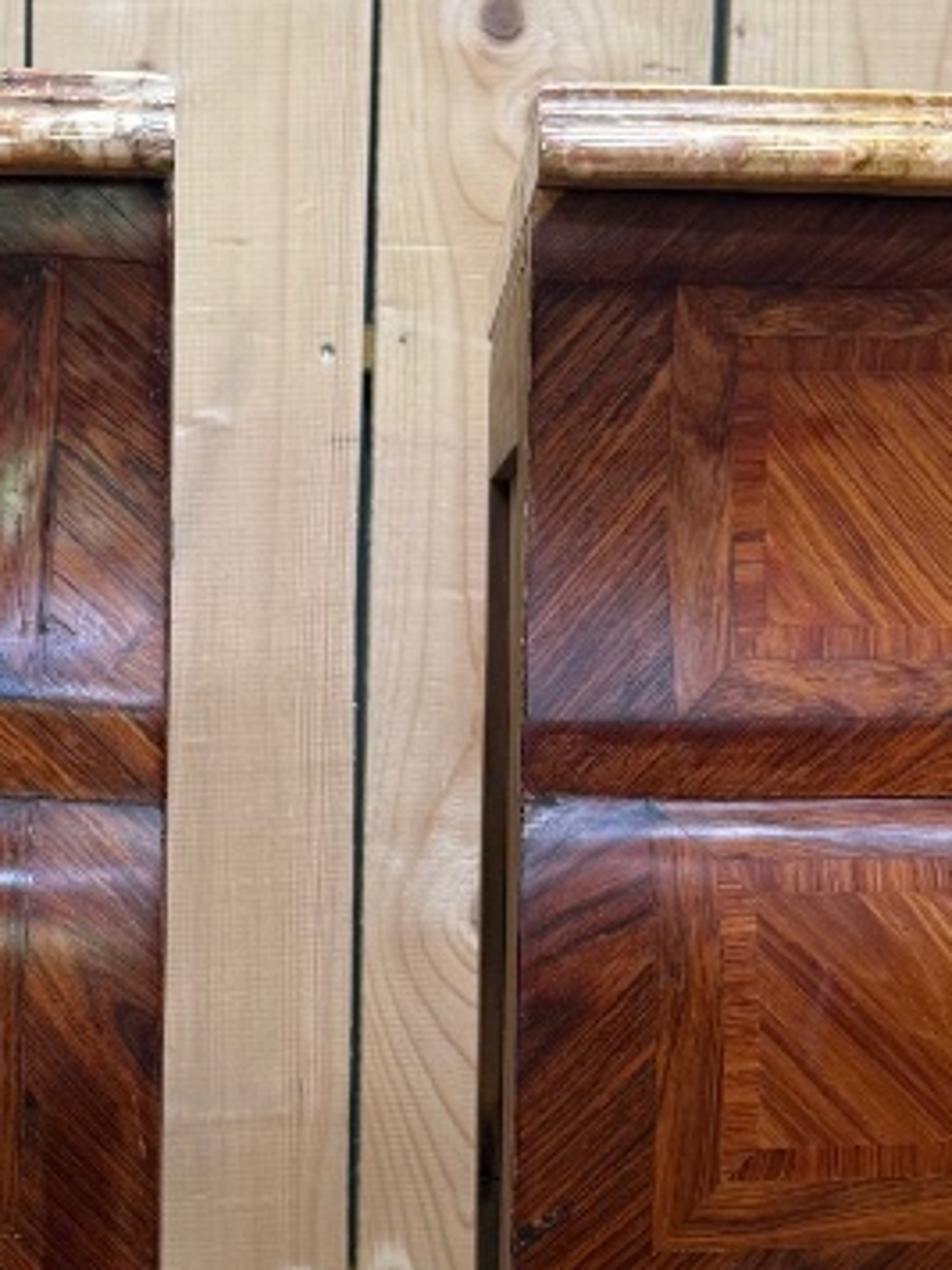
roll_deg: -0.7
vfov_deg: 24.0
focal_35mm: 81
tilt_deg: -4.7
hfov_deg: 18.2
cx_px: 328
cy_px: 838
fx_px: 2970
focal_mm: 6.76
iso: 100
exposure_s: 1/50
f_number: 1.78
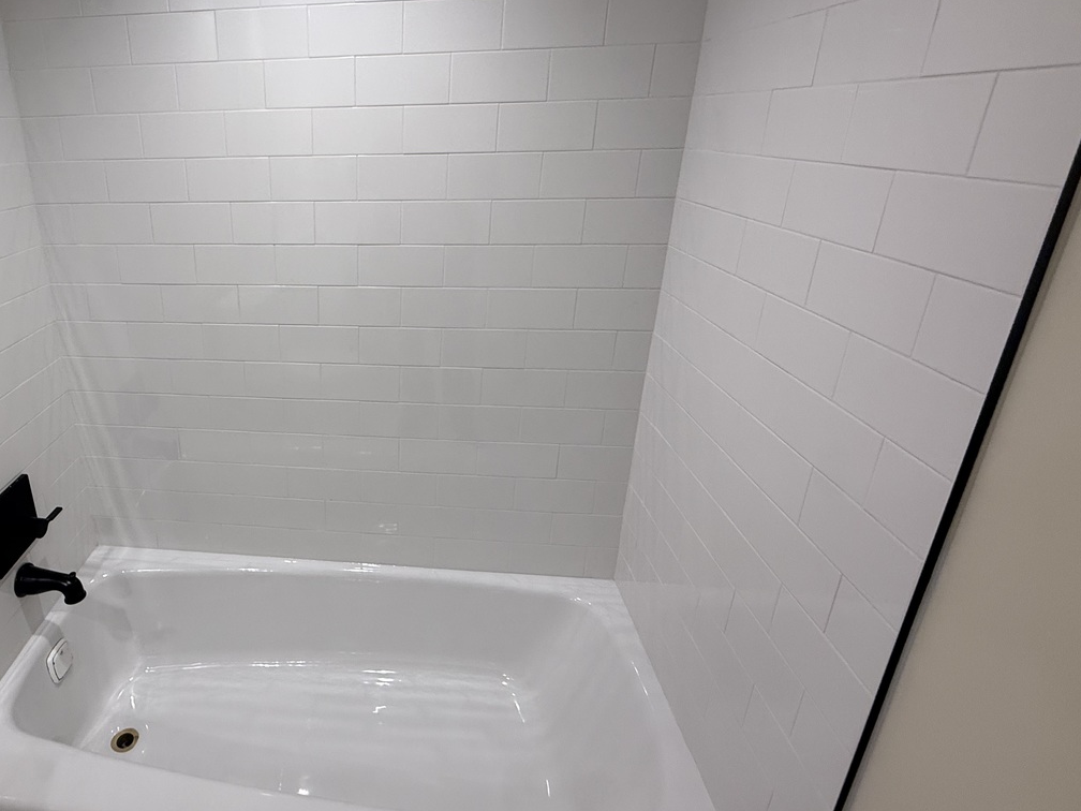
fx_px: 625
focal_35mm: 20
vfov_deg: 65.6
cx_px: 325
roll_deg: -0.2
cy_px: 344
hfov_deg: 77.9
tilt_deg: -16.4
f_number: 2.2
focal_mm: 2.22
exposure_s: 1/120
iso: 100
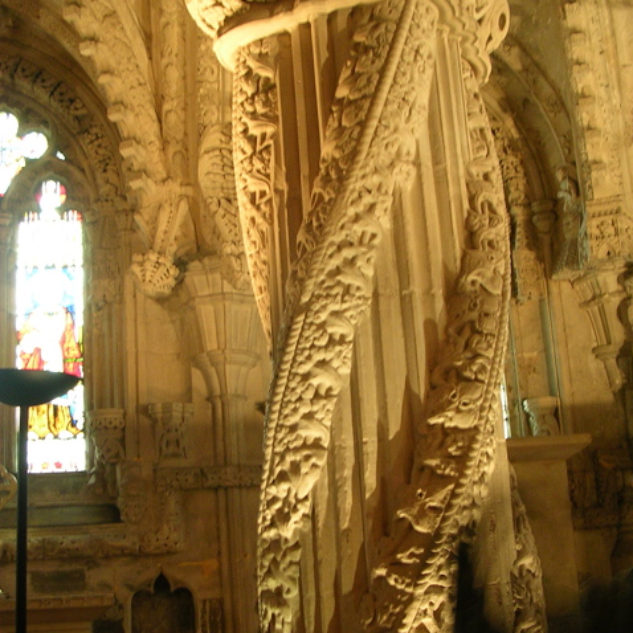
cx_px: 316
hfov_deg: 37.6
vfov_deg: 37.4
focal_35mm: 45
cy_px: 371
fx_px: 931
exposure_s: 1/4.2
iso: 100
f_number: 2.8
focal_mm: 5.8
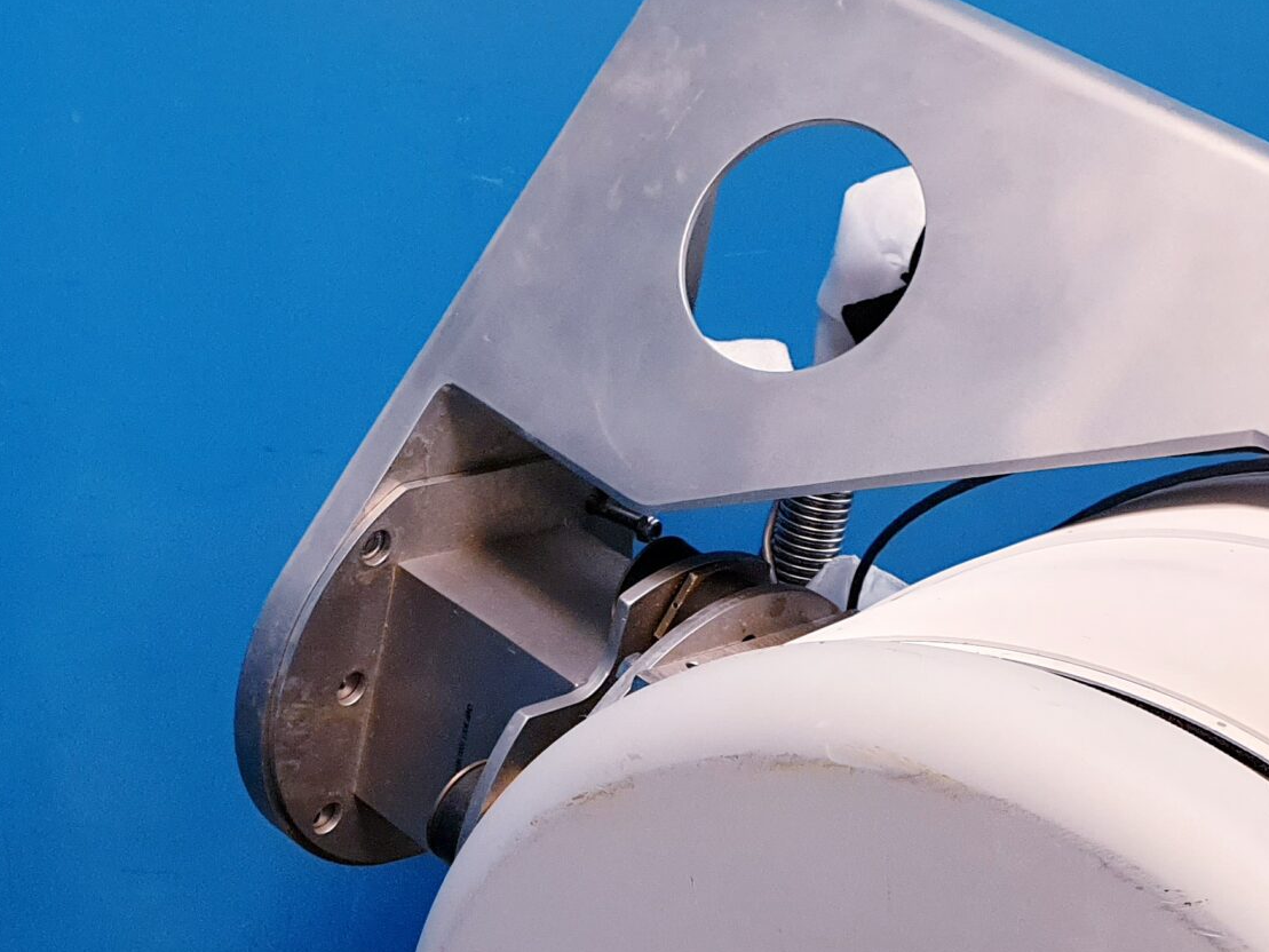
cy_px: 966
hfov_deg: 32.1
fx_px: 2200
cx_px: 706
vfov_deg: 23.3
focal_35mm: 60
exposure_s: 1/50
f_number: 2.4
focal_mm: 4.3
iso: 200
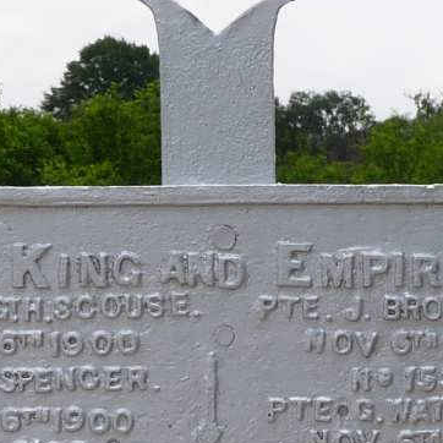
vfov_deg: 10.2
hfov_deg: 10.3
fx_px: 2461
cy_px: 442
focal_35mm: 170
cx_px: 219
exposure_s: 1/640
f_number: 4
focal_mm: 7.1
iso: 100
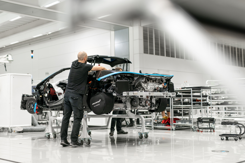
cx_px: 122
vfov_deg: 27.0
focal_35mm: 50
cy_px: 82
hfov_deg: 39.6
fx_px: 340
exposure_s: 1/125
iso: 640
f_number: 2
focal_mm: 50
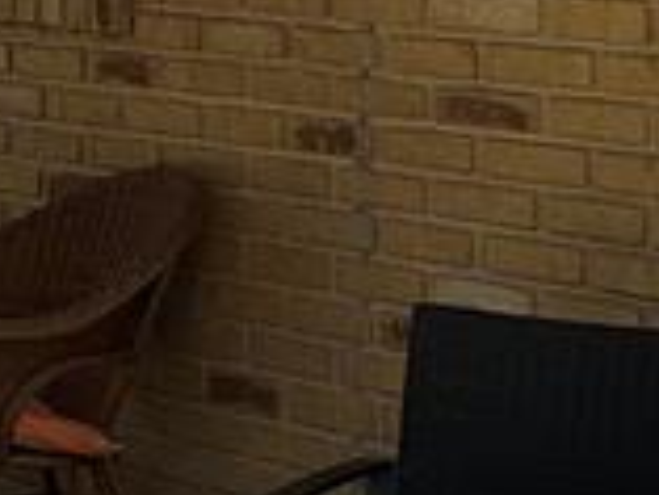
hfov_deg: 10.0
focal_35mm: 189
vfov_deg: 7.8
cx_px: -470
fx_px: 3601
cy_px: 50
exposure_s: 1/2141
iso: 16
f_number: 1.8
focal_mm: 3
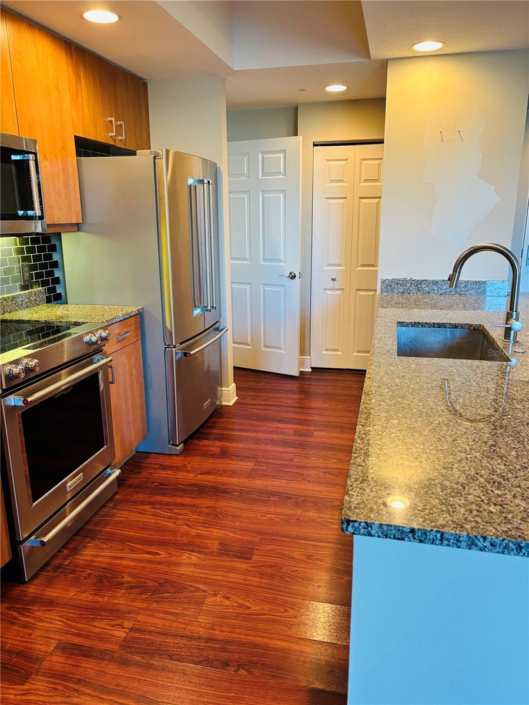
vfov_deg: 67.3
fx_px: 530
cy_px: 352
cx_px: 264
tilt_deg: -14.8
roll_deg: -0.3
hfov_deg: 53.1
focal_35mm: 26
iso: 160
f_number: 1.6
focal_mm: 5.96
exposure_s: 1/60
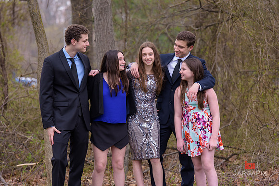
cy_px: 93
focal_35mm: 140
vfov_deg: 9.8
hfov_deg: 14.7
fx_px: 1085
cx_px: 140
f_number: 5
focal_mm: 140
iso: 400
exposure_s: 1/500
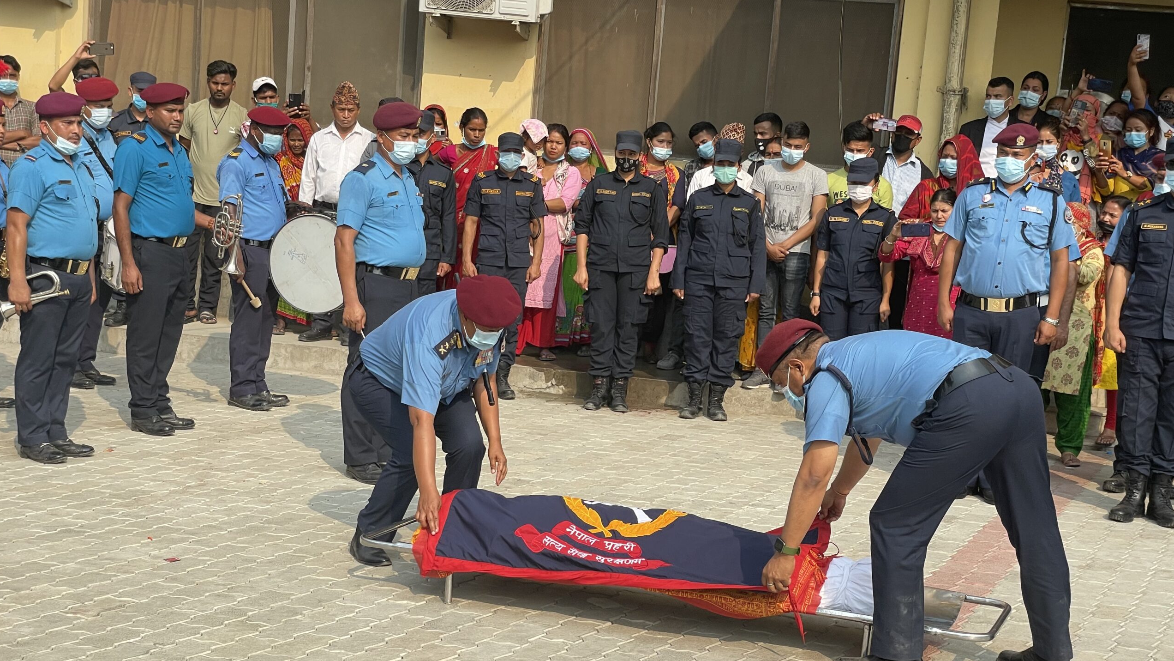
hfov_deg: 36.6
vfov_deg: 21.1
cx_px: 586
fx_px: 1774
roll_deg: -4.7
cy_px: 389
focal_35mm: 57
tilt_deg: -7.6
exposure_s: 1/786
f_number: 2
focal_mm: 6
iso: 25
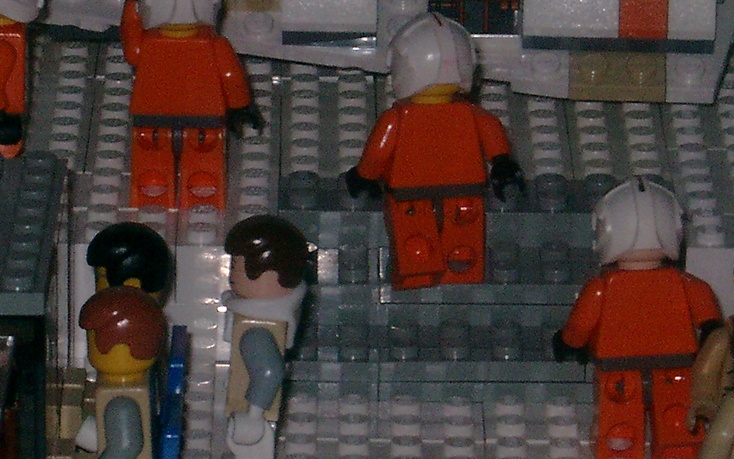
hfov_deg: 7.5
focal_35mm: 280
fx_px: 5602
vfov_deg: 4.7
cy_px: 122
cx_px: 350
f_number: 9.2
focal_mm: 22.8
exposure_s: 1/400
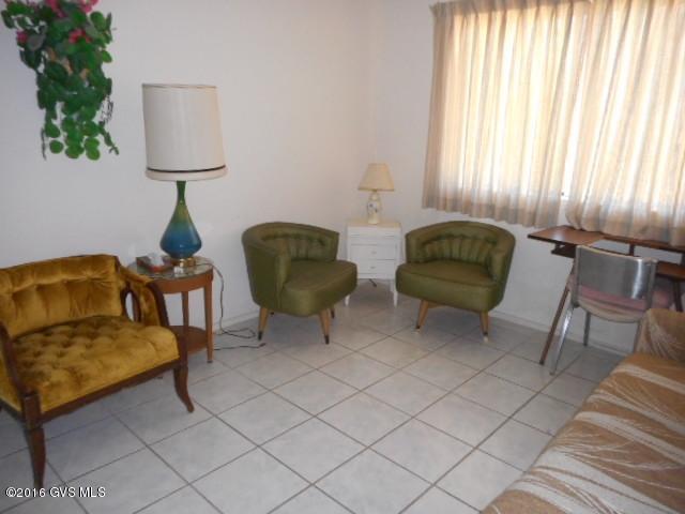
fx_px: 495
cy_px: 257
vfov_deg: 54.9
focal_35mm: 25
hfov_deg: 69.4
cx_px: 342
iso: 450
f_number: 3.7
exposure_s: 1/25
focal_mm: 4.5
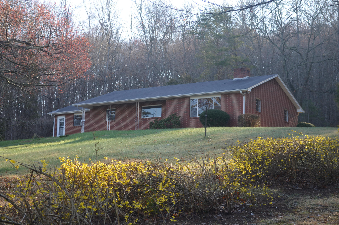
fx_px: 677
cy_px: 112
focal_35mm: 72
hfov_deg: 28.1
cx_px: 170
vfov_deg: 18.8
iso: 200
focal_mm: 48
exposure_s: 1/160
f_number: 6.3
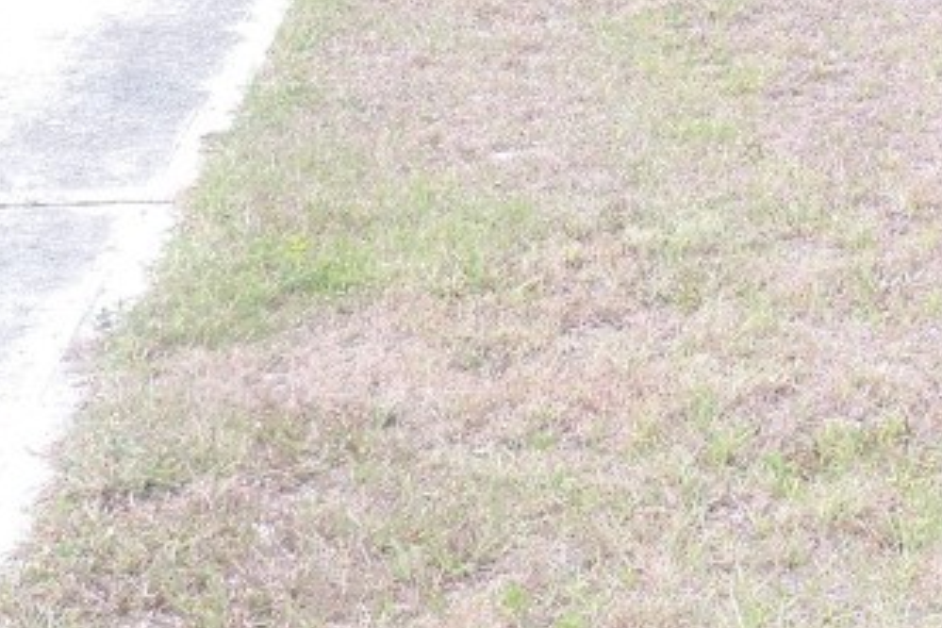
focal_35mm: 96
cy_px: -204
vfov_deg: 13.7
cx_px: 1007
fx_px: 2512
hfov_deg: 20.4
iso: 200
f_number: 3.1
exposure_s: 1/250
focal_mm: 5.4
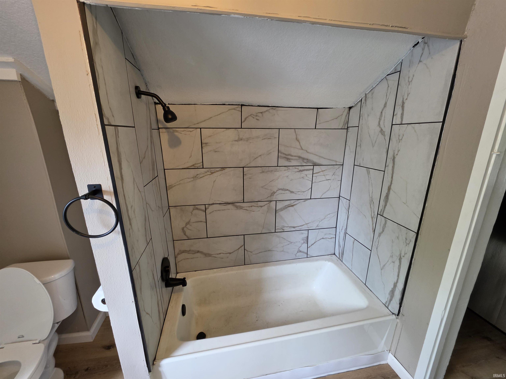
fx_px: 190
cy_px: 190
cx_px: 253
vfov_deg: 89.9
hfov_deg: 106.2
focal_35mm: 13
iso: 250
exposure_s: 1/100
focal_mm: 2.2
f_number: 1.9
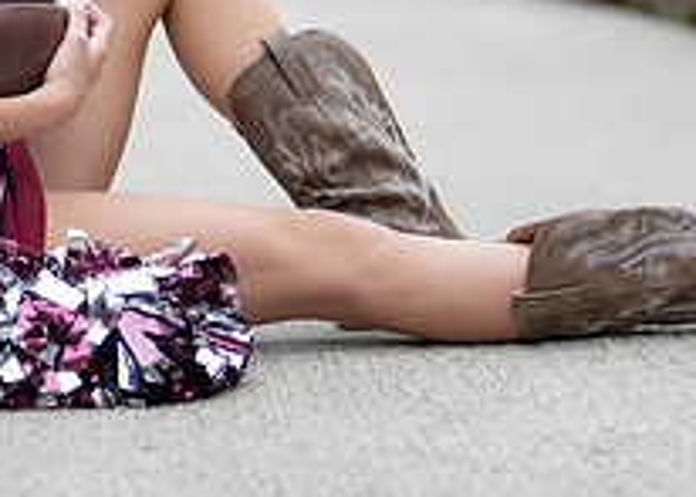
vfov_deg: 7.6
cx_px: 11
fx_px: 3735
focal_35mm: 189
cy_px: -27
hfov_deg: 10.6
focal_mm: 50
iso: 100
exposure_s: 1/400
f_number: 1.2
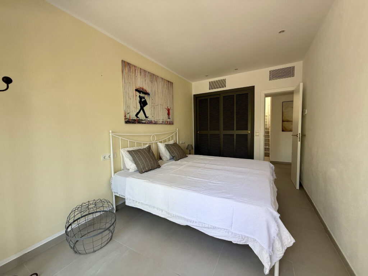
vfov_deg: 85.7
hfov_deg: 102.1
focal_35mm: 14
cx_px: 184
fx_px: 149
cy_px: 138
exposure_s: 1/99
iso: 80
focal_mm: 2.2
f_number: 2.2
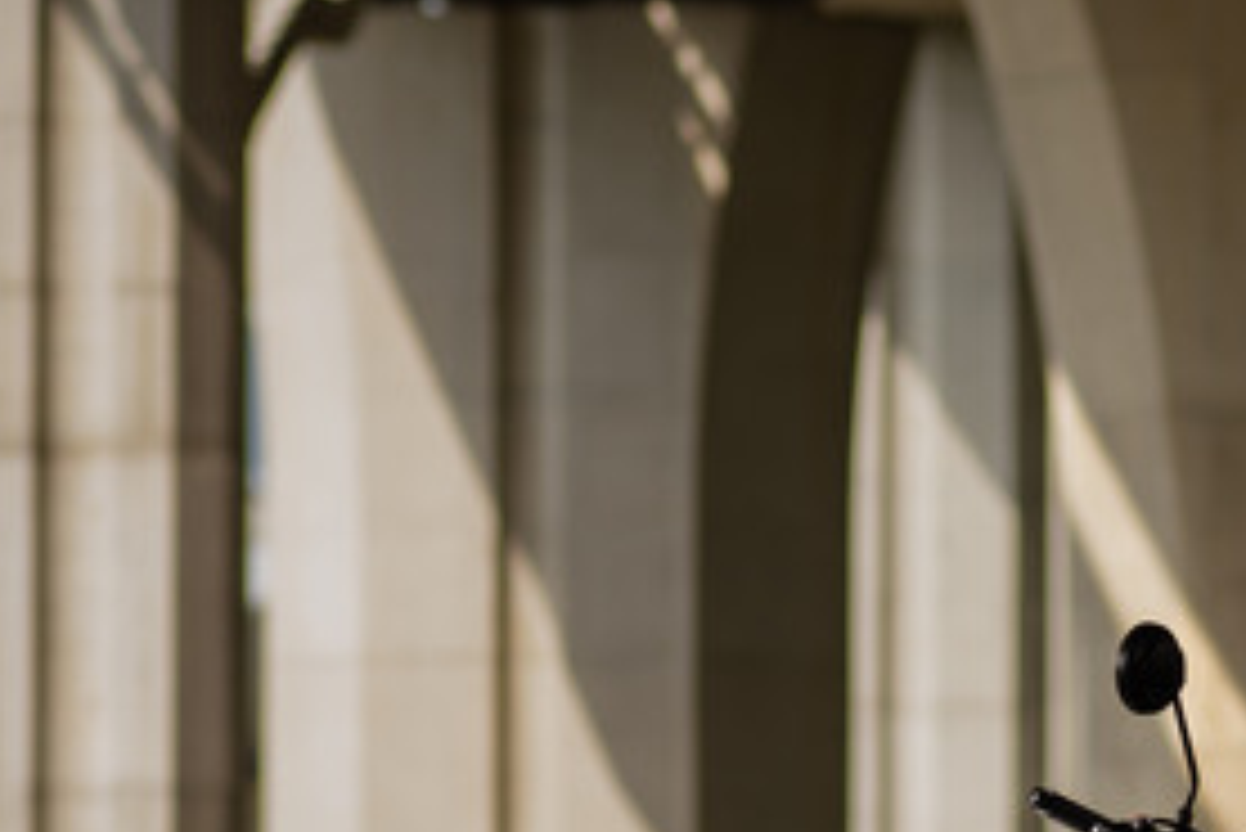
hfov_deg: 5.4
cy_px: 693
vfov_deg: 3.6
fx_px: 13159
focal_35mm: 380
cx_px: 1394
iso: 50
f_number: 2
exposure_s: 1/640
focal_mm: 135
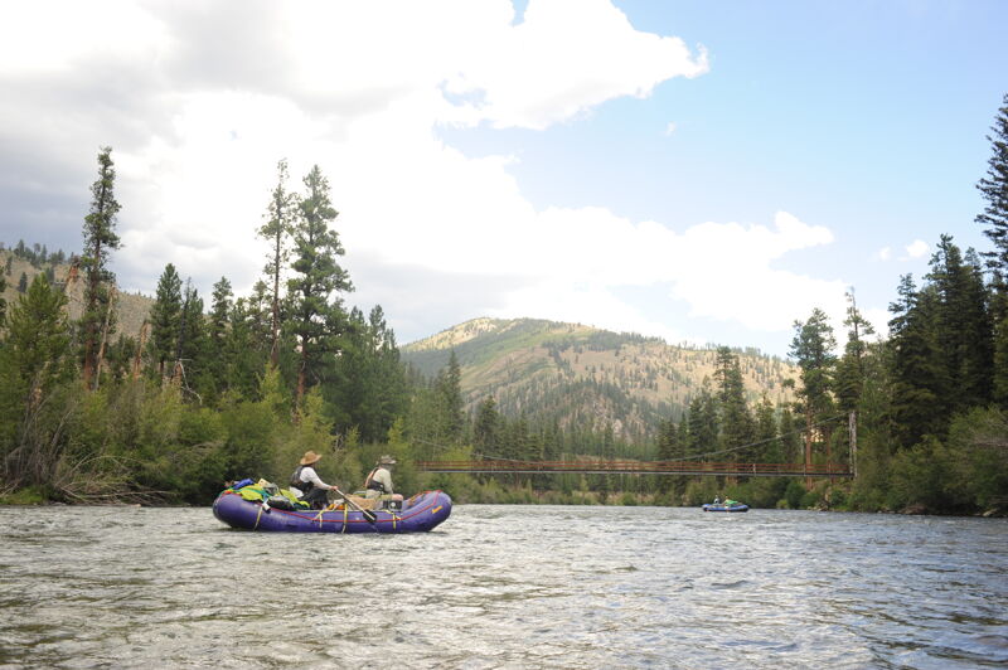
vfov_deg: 37.8
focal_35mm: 35
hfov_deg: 54.5
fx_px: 979
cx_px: 504
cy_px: 335
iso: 200
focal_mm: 35
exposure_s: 1/200
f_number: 8
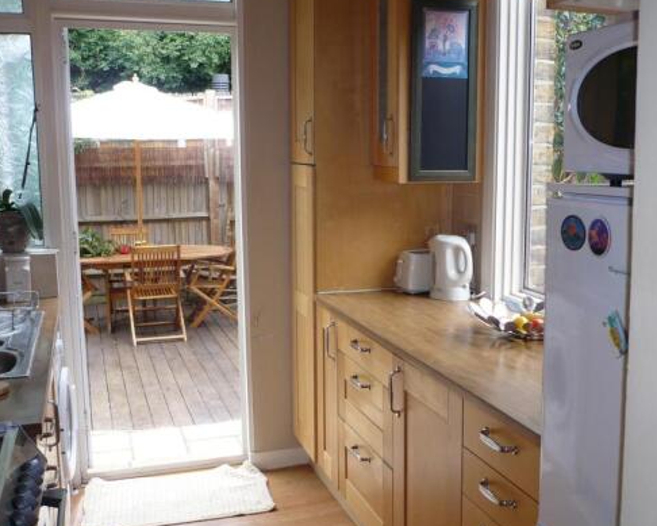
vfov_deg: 36.5
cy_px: 277
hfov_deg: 44.6
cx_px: 386
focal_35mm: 41
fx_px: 797
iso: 100
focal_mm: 5.8
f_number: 2.8
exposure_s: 1/80
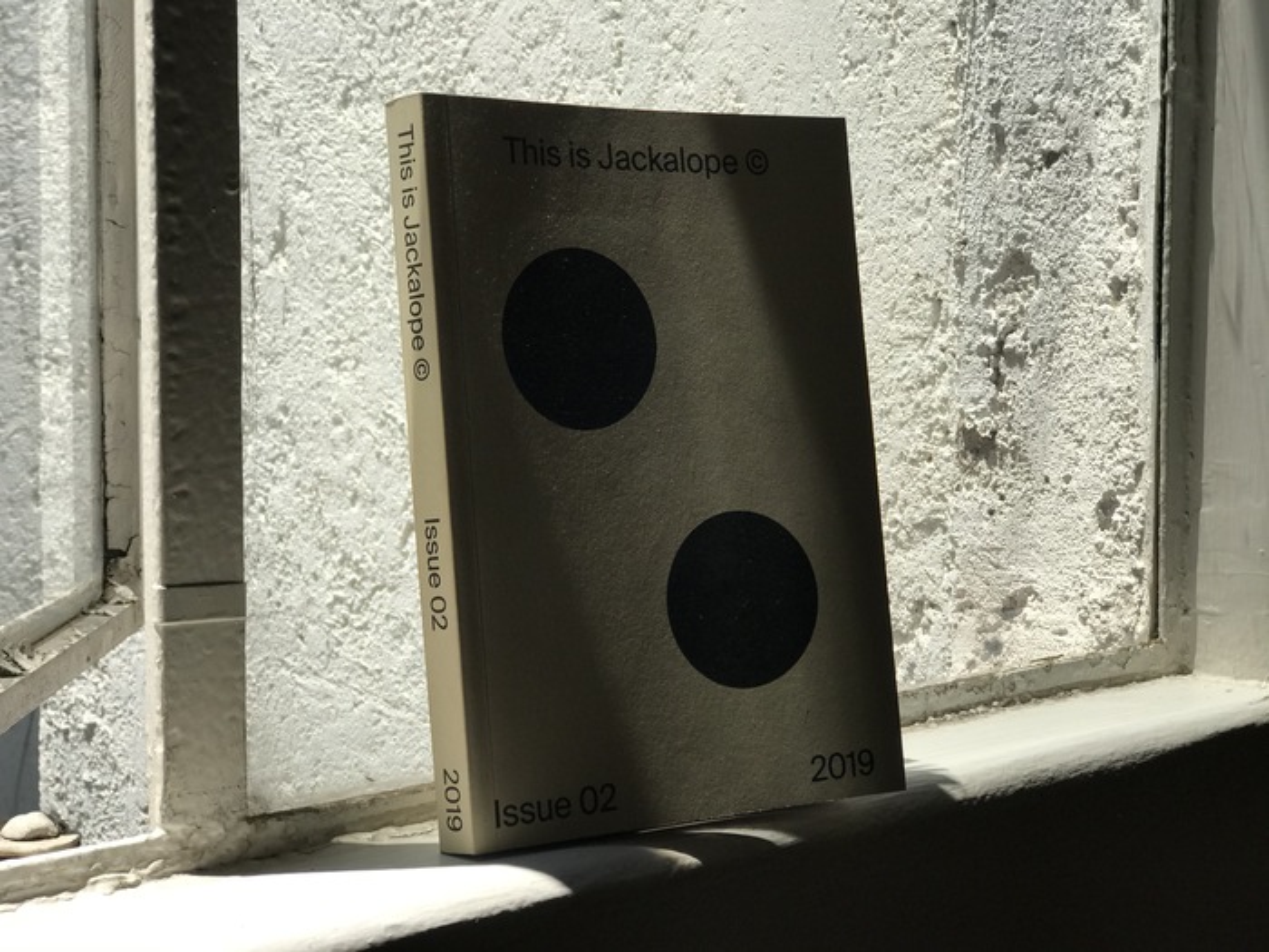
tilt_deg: -3.3
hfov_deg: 33.8
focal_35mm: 57
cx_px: 634
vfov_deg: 25.7
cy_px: 476
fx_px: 2090
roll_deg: -0.3
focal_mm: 6.6
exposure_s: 1/618
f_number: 2.8
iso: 20
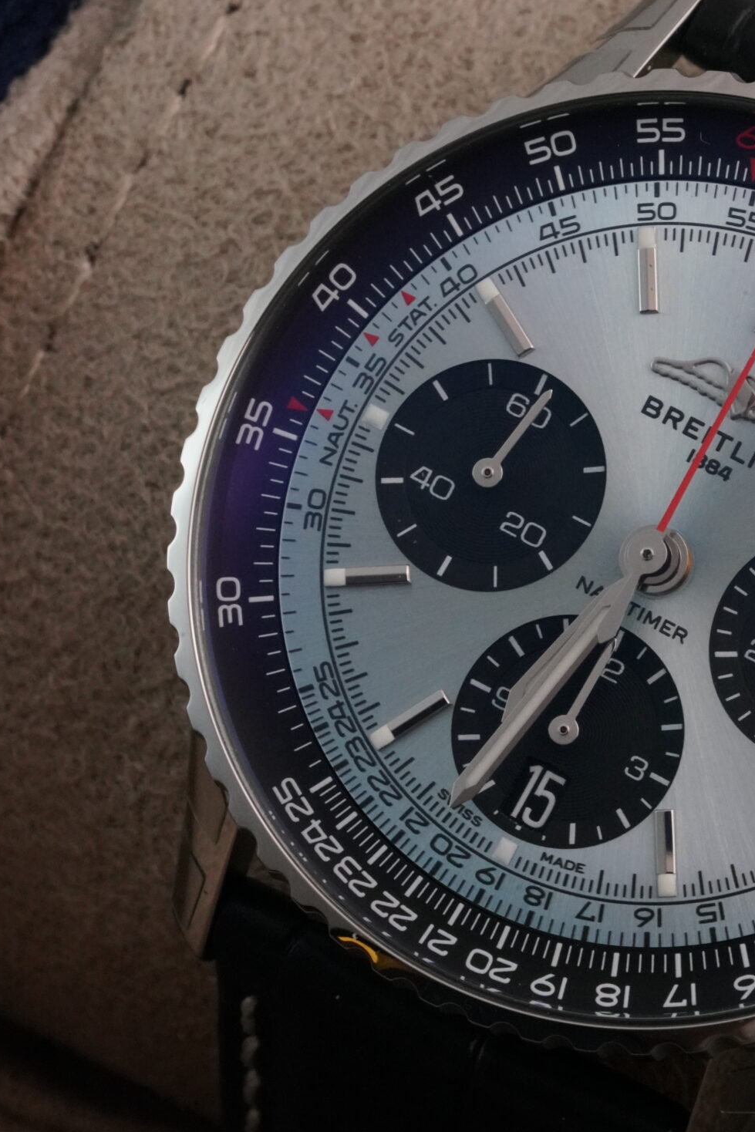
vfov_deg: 13.1
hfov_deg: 8.7
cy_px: 529
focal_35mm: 157
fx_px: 4937
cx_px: 638
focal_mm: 90
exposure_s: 1/160
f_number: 22
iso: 5000
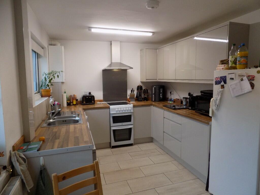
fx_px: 173
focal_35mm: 23
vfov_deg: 58.9
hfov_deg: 73.9
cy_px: 98
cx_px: 130
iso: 160
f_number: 3.1
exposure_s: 1/30
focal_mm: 4
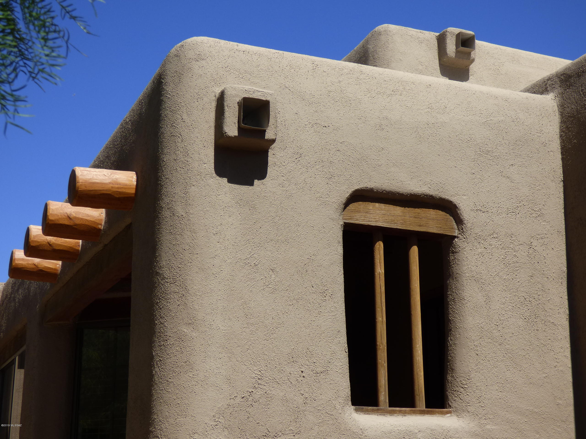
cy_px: 220
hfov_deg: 33.2
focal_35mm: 58
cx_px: 293
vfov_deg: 25.2
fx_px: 982
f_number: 4
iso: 100
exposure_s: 1/800
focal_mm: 9.92
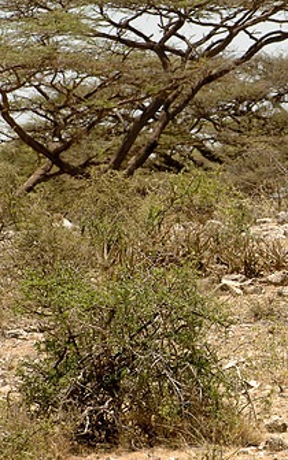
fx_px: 7949
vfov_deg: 3.3
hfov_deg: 2.1
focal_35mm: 633
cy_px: 247
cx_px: 354
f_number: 10
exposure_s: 1/200
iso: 200
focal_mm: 240
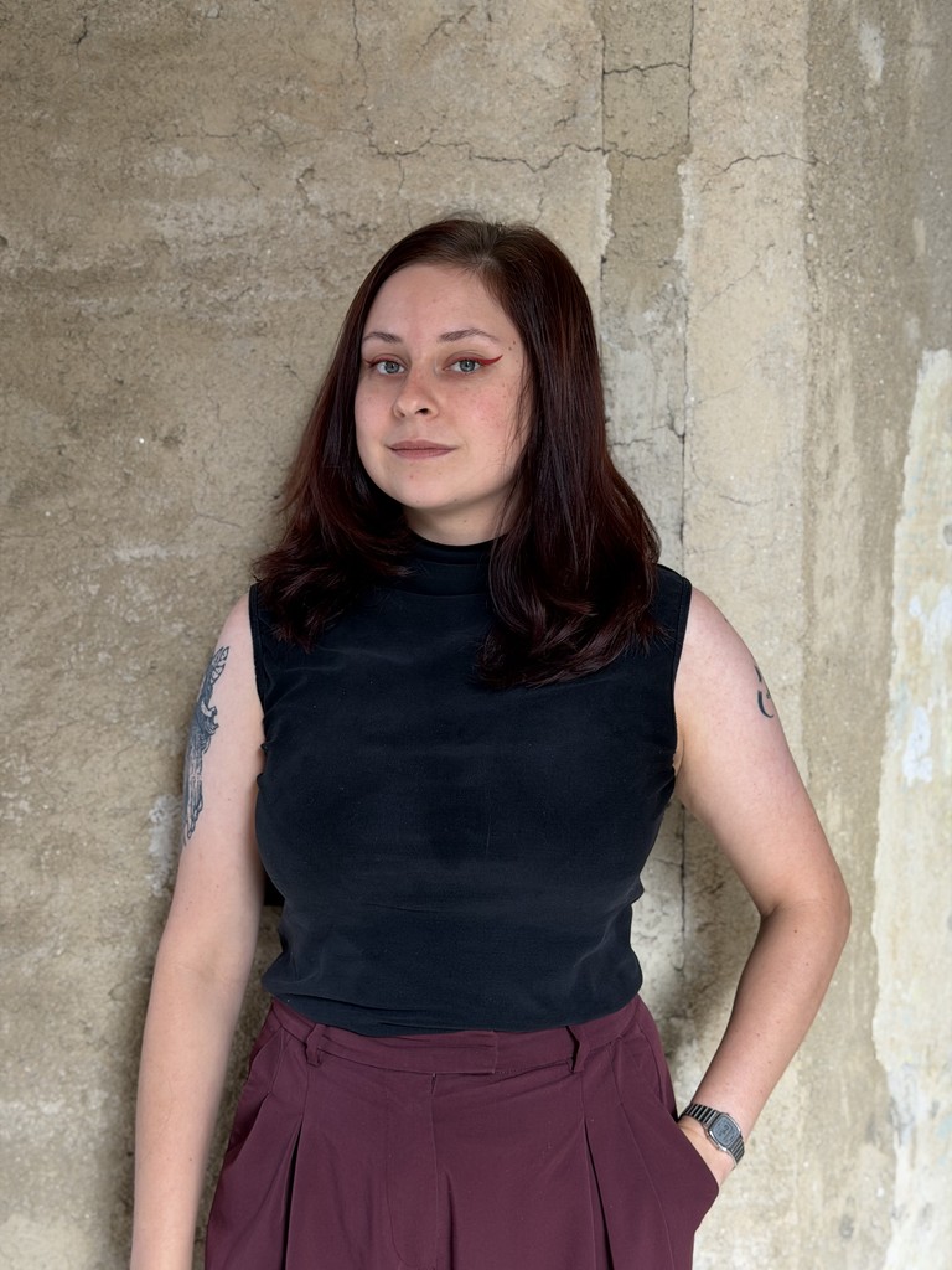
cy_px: 635
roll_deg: -0.9
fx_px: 1760
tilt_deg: -5.6
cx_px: 476
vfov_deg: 39.7
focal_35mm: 48
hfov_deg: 30.3
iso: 50
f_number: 1.78
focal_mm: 6.76
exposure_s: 1/121
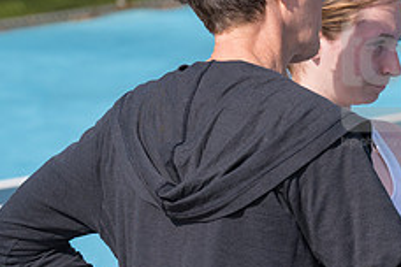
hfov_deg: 8.5
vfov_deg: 5.7
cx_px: 396
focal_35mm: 242
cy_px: 85
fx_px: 2695
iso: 320
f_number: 5.6
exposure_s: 1/1600
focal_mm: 95
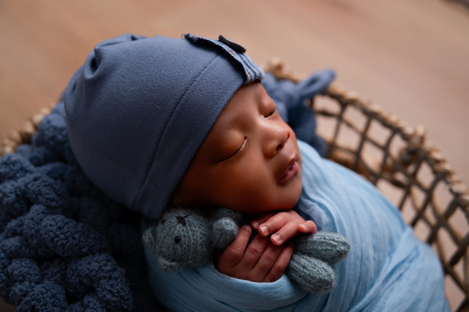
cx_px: 234
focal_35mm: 50
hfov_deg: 39.6
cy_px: 156
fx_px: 651
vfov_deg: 27.0
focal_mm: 50
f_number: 4
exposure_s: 1/125
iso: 100
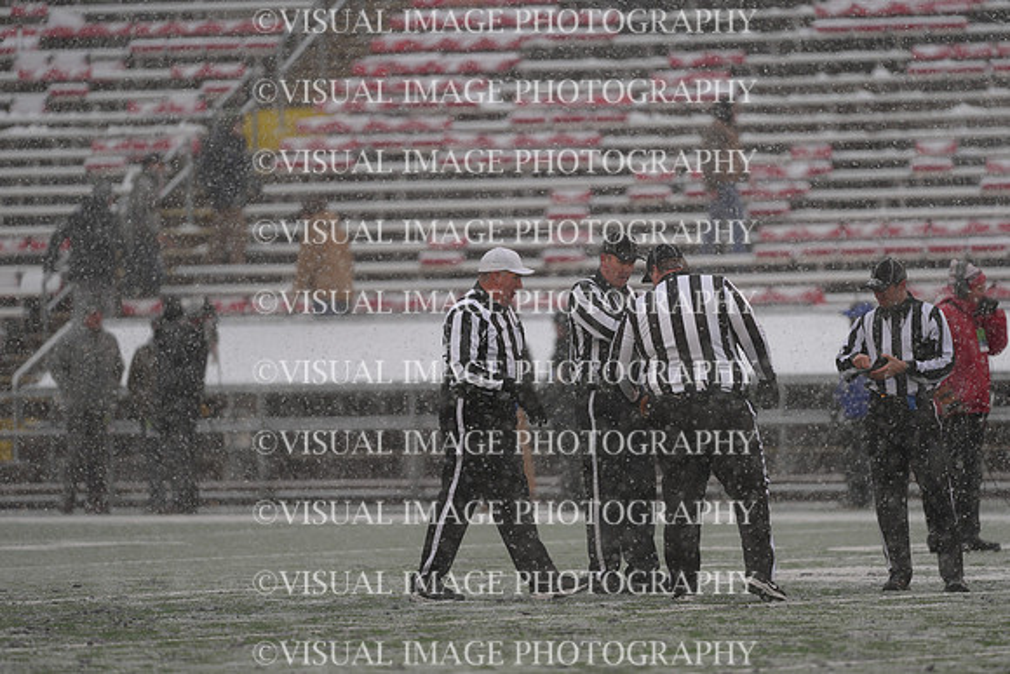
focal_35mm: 300
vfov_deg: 4.6
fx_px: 8418
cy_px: 337
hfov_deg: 6.9
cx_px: 505
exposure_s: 1/1600
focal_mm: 300
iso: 320
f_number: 2.8
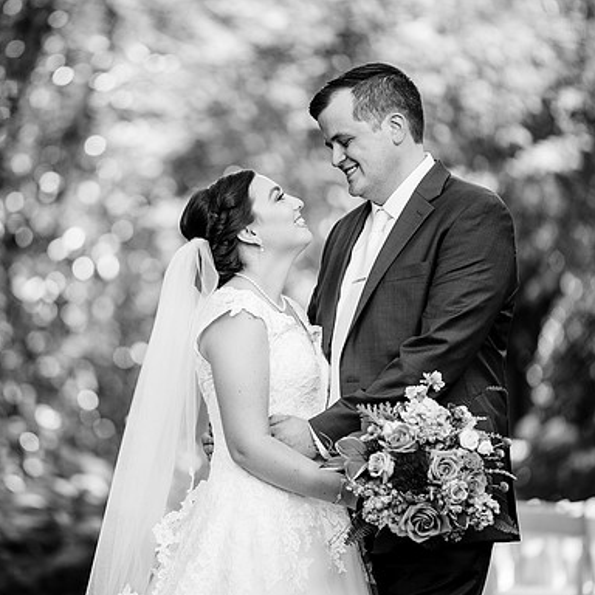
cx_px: 191
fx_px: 4998
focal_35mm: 257
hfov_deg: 6.8
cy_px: 298
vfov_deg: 6.8
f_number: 2.8
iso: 100
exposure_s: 1/200
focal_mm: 200
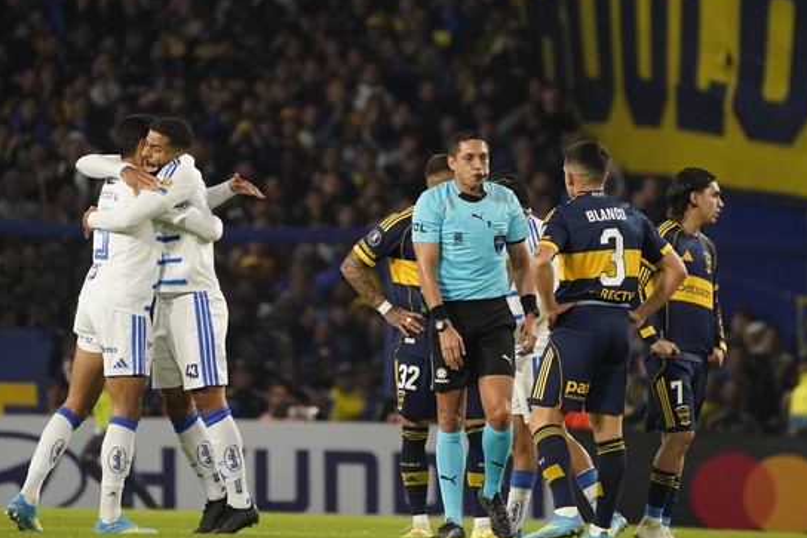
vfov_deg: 2.0
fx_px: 15538
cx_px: 435
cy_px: 290
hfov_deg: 3.0
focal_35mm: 693
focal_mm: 524
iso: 6400
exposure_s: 1/1250
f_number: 6.3
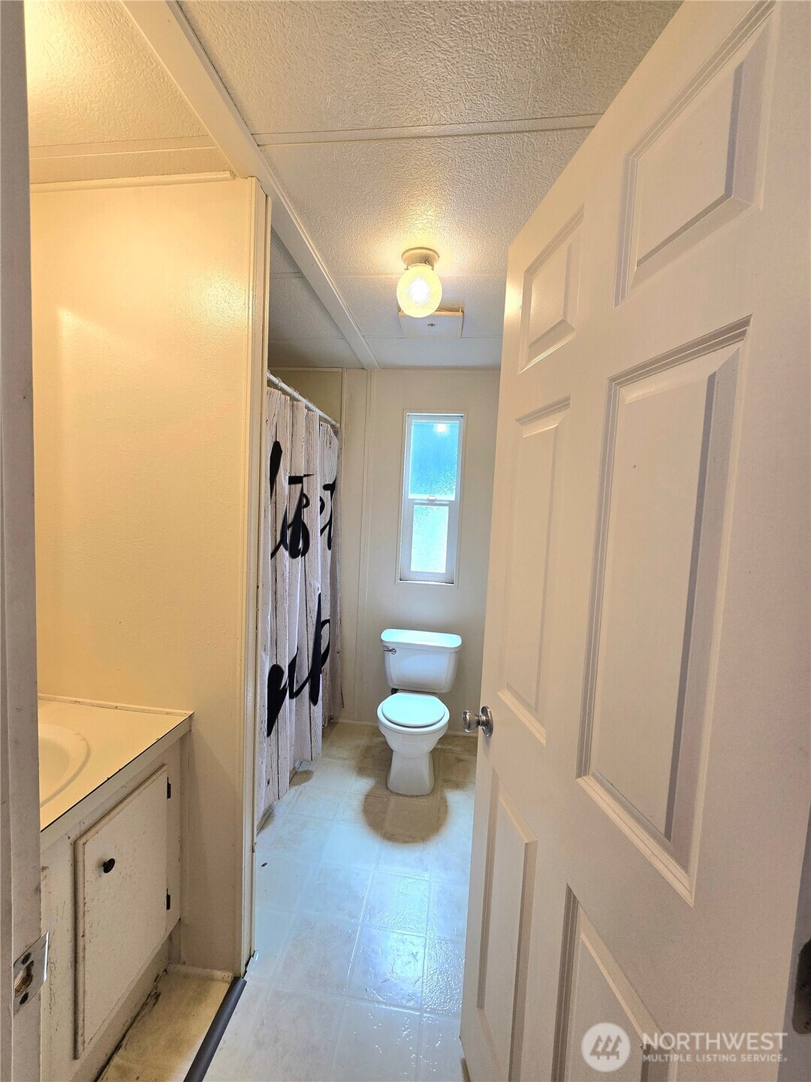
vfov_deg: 106.2
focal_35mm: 13
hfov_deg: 89.9
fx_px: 406
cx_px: 406
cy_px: 541
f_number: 2.2
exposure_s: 1/120
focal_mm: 2.2
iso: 80
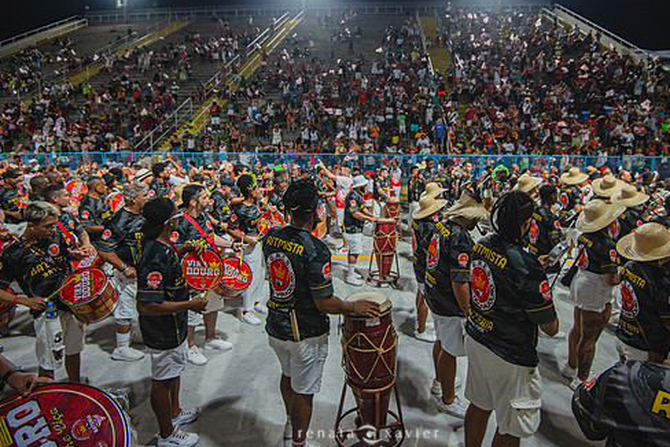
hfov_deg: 86.6
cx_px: 367
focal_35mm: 19
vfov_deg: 64.3
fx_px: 354
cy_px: 193
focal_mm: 16
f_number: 4
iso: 2000
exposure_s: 1/250
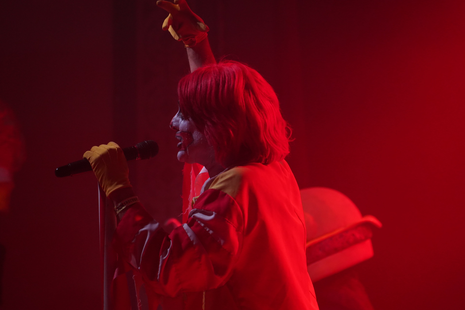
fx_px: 1472
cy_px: 150
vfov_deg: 12.0
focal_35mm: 114
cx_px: 219
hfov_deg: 17.9
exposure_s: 1/160
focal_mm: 105
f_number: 4
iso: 5000
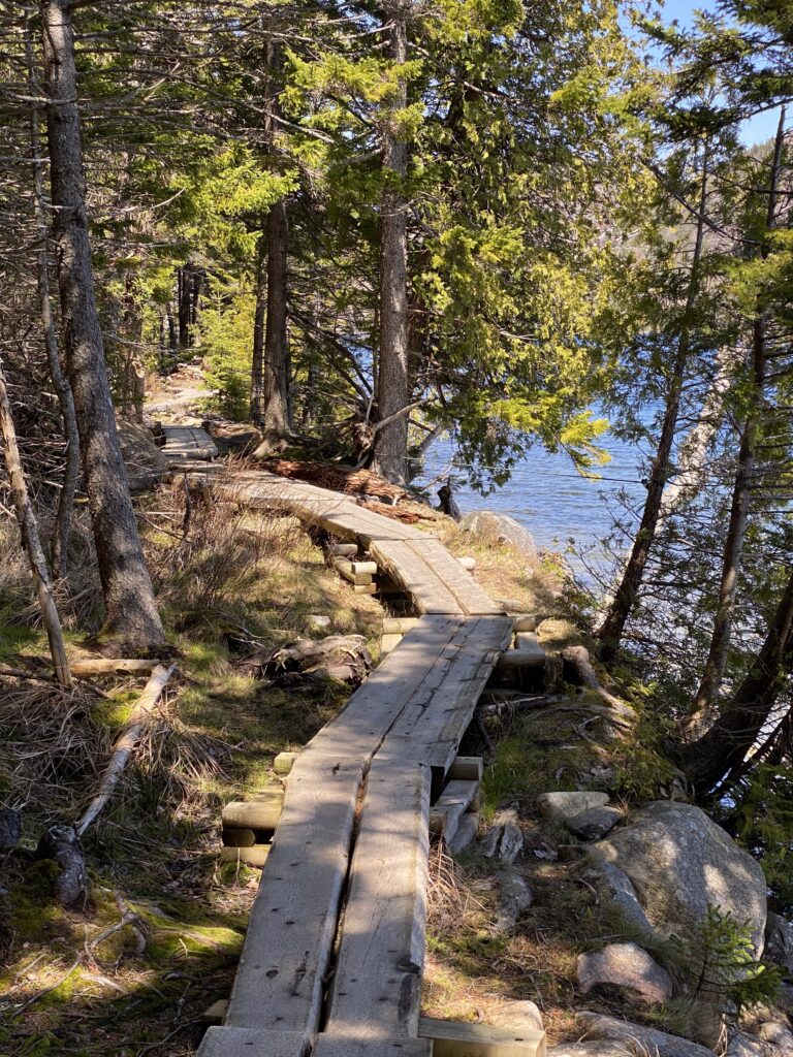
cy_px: 528
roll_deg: +0.7
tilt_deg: -7.2
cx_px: 396
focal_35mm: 52
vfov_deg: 36.8
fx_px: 1588
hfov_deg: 28.0
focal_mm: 6
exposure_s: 1/264
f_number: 2
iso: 20
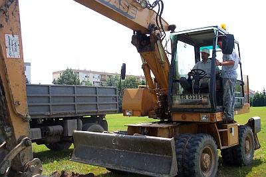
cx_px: 133
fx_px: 281
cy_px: 88
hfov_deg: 50.7
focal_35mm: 38
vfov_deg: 35.0
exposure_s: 1/350
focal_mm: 8
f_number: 4.8
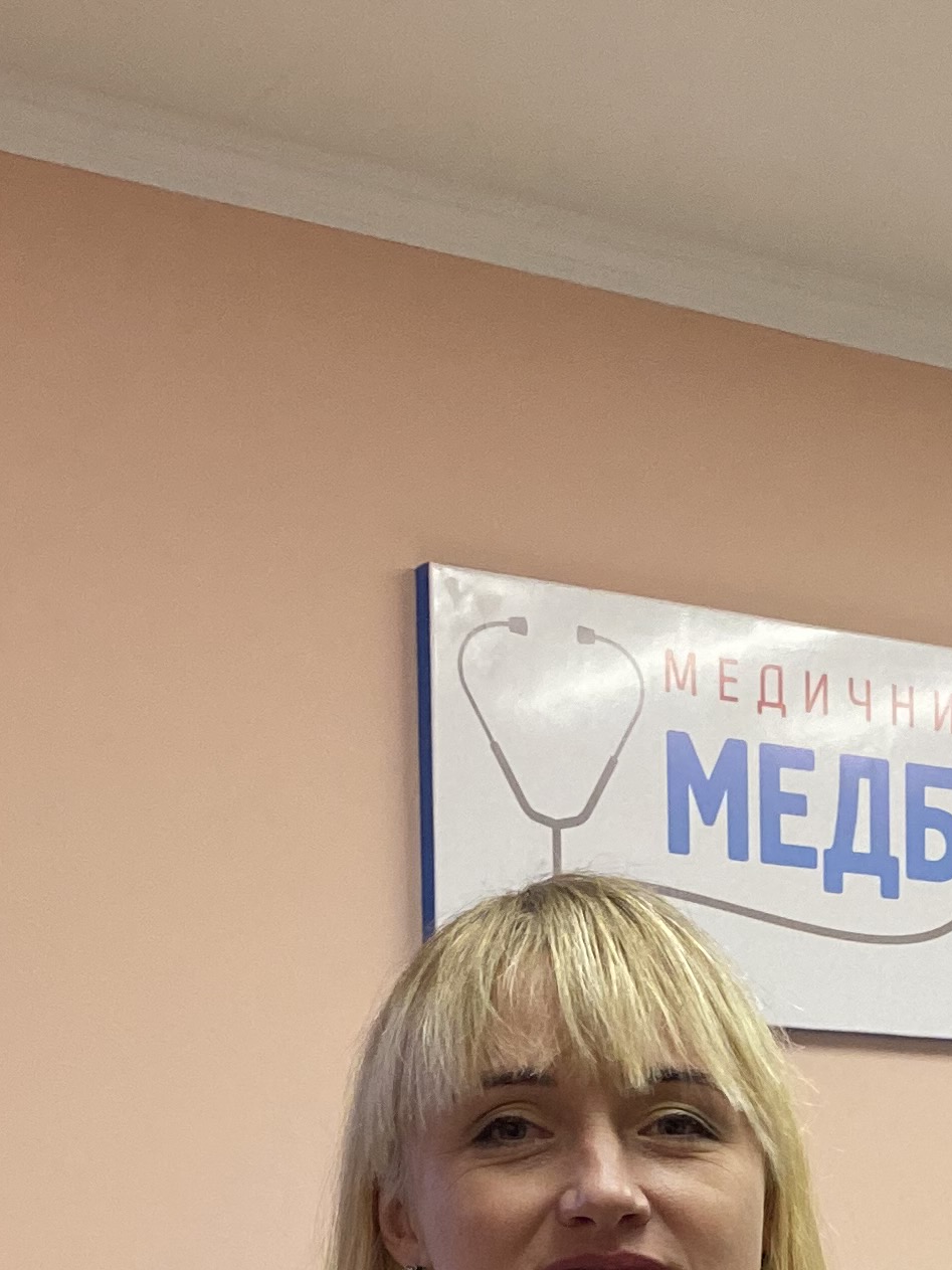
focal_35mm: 83
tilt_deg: -4.2
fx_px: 3044
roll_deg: +0.2
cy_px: 1593
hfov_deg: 17.3
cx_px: 997
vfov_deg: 21.6
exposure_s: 1/50
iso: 250
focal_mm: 4.25
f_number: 1.8
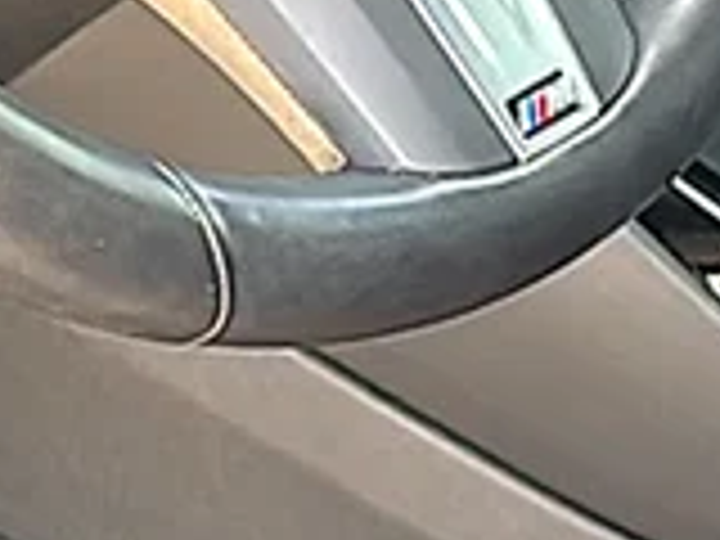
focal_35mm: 171
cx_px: 472
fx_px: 3557
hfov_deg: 11.5
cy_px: -560
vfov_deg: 8.2
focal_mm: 6.86
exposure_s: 1/277
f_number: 1.78
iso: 125
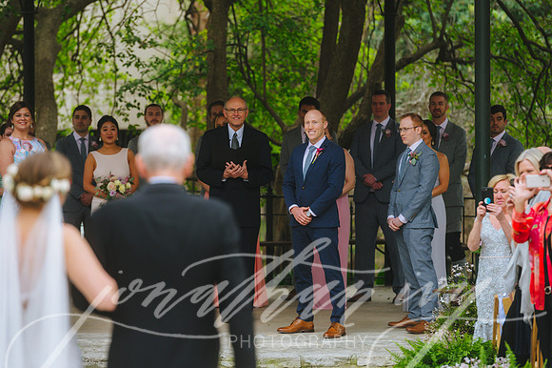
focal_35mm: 190
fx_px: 2912
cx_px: 276
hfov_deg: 10.8
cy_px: 184
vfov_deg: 7.2
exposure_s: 1/1000
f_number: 2.8
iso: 400
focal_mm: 190
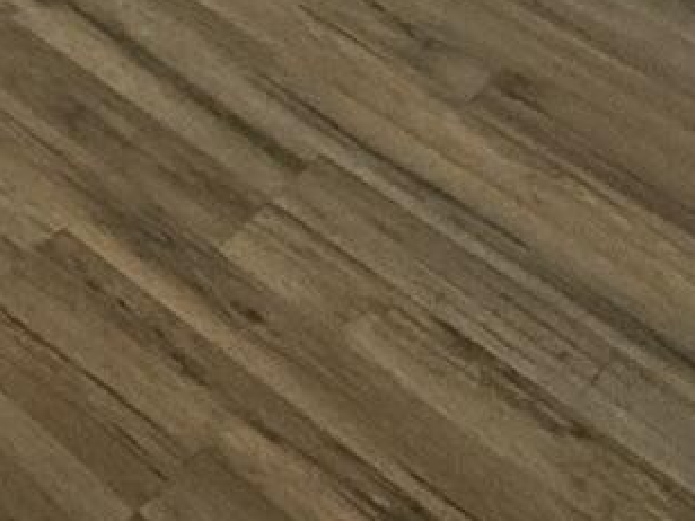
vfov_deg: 12.0
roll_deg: -0.8
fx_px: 1867
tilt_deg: -15.3
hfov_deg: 16.5
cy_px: -807
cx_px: -654
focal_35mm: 93
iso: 640
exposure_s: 1/120
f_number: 2.2
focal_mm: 2.22
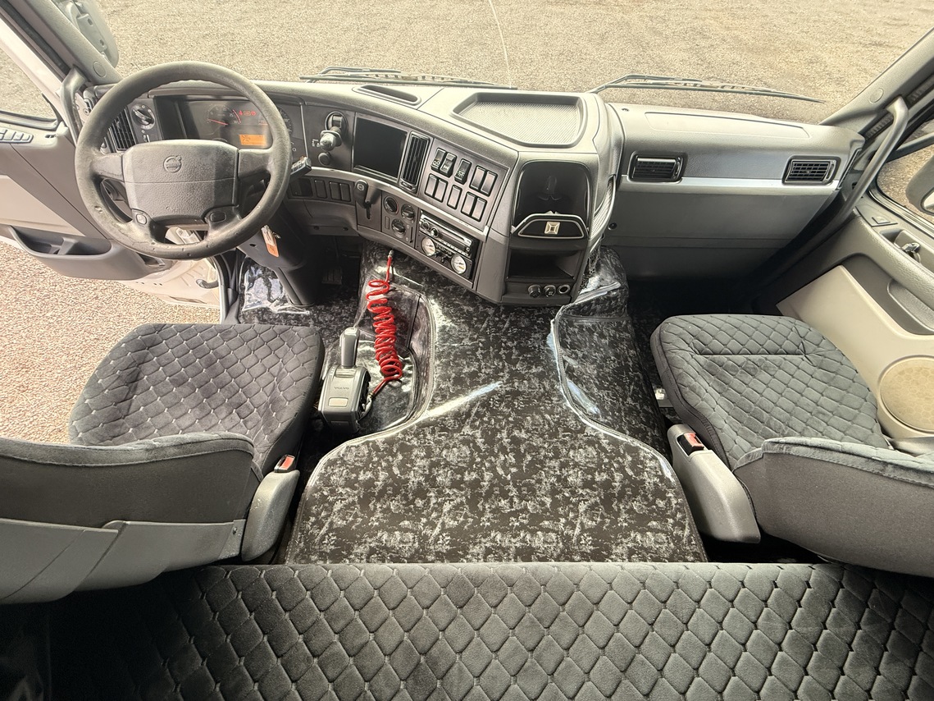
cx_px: 467
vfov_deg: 85.7
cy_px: 350
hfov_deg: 102.1
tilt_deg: -57.7
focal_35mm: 14
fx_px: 378
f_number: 2.2
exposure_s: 1/99
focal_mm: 2.22
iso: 250
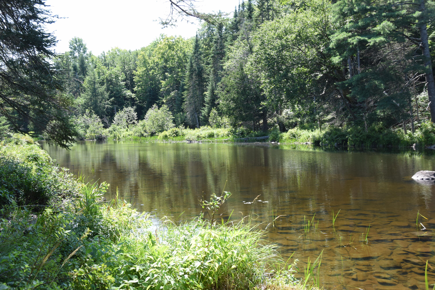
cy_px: 145
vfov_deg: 33.0
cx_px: 218
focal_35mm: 40
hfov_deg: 47.9
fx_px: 489
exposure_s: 1/250
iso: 400
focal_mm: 27
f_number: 8
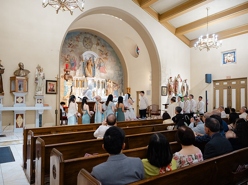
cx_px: 122
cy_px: 99
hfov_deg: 67.3
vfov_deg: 53.0
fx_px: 186
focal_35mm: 26
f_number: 3.5
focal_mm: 30
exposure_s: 1/100
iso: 4000
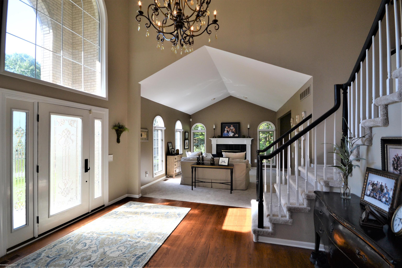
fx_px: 167
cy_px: 134
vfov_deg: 77.3
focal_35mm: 15
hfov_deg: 100.4
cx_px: 201
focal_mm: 10
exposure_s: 1/125
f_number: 5.6
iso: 280
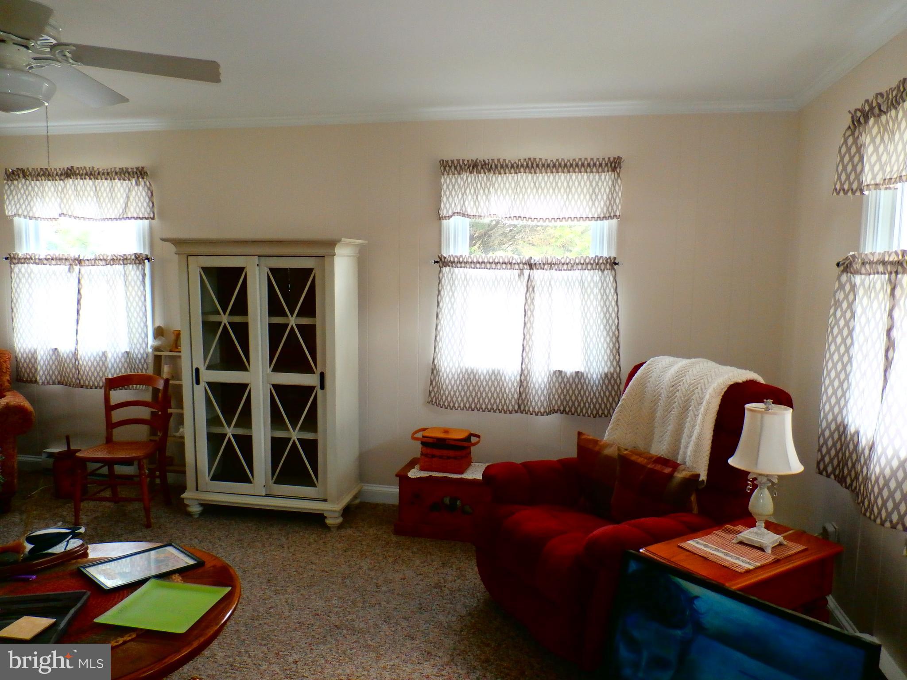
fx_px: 655
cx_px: 454
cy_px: 340
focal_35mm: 25
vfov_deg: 54.9
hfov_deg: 69.4
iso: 200
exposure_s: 1/50
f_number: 3
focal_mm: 4.5
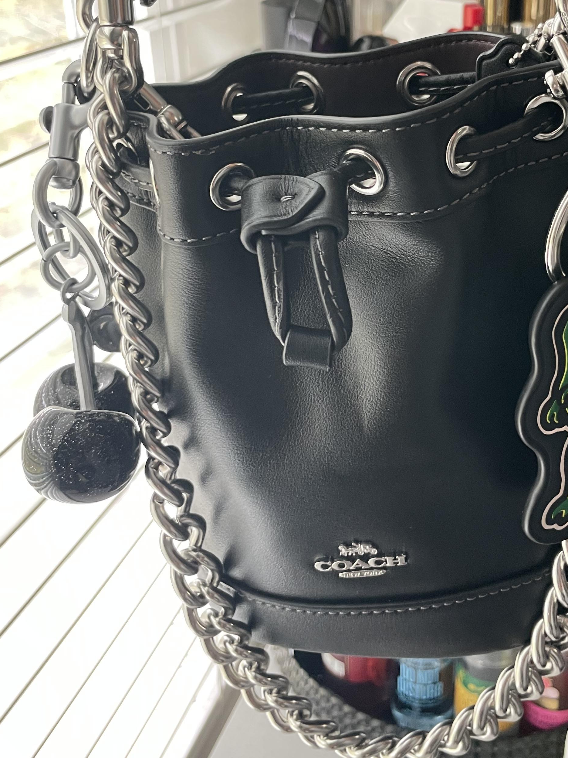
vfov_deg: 44.2
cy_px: 258
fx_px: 919
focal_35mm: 42
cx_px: 389
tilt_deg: -20.6
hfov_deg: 34.0
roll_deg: +1.1
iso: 160
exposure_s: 1/60
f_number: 1.6
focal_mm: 4.2
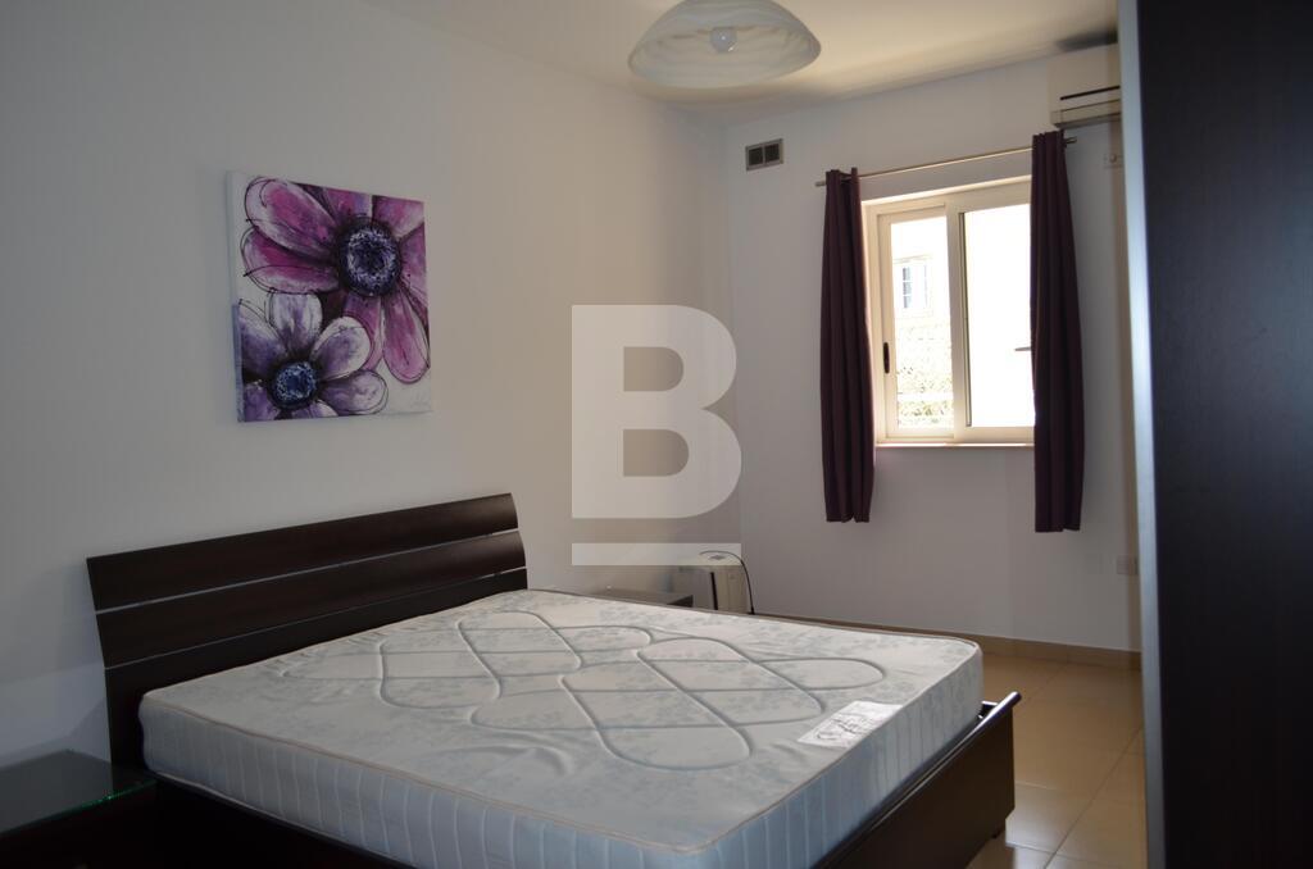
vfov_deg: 47.7
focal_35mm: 27
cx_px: 656
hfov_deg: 67.5
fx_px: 983
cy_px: 434
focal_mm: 18
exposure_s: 1/125
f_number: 3.5
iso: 250
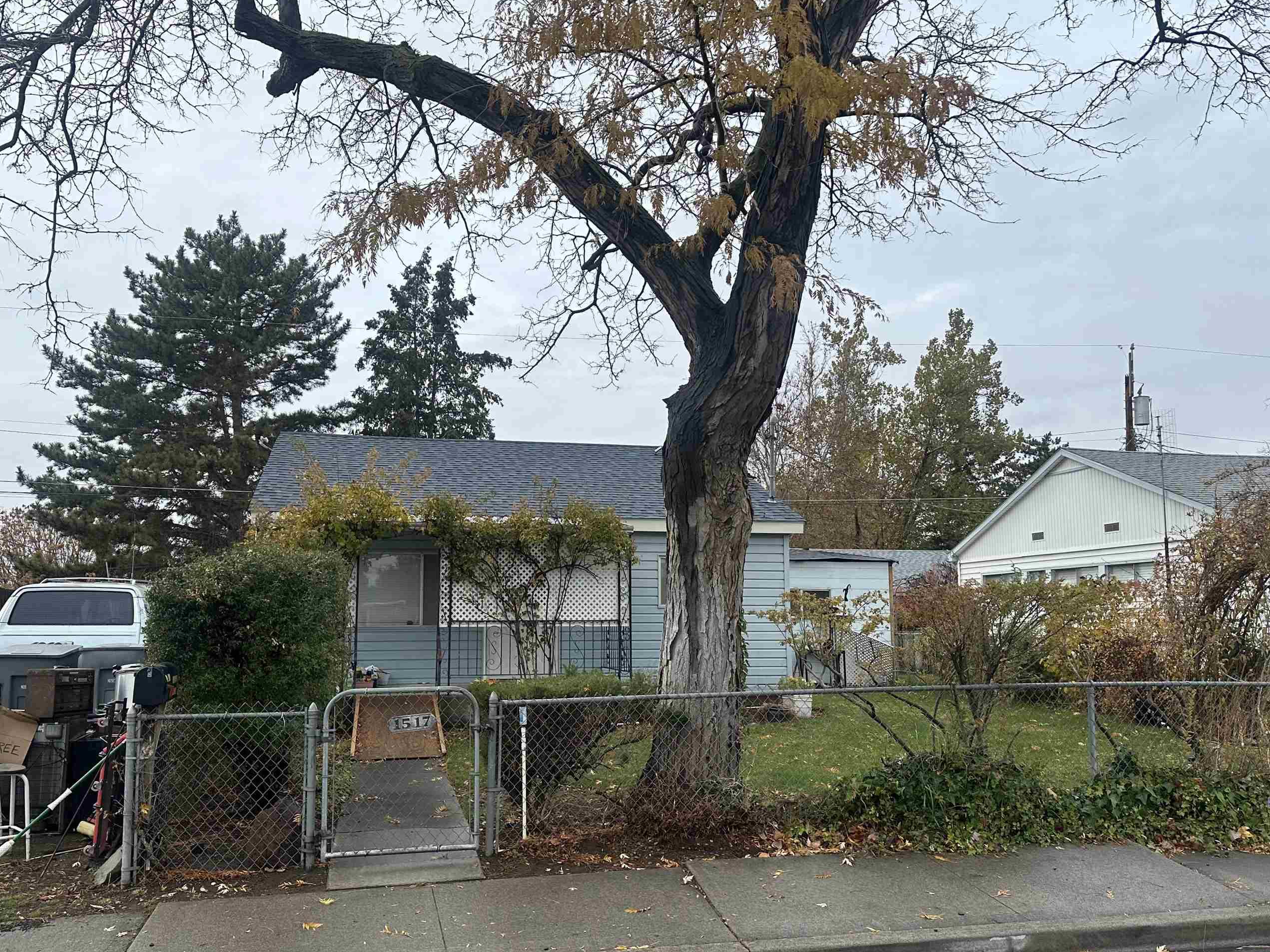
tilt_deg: +4.8
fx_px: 1064
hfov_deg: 61.5
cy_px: 523
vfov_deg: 48.2
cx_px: 576
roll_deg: +0.0
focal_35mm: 29
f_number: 1.78
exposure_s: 1/1779
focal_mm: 6.86
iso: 80
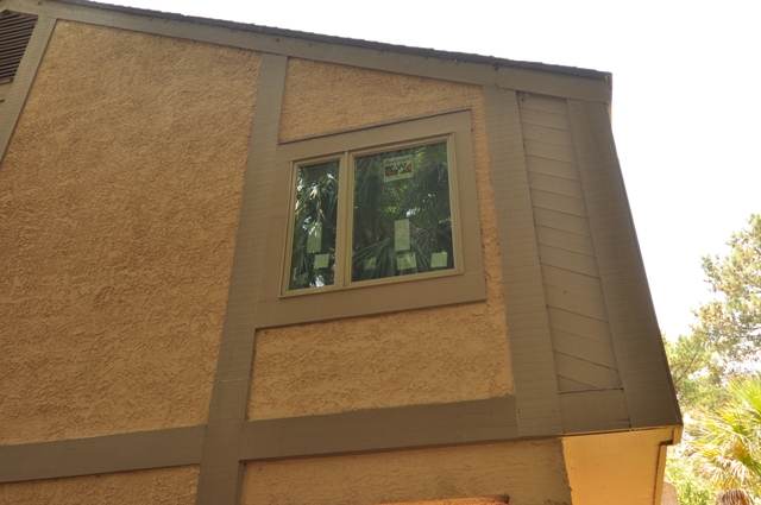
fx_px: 760
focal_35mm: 36
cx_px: 380
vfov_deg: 36.8
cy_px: 252
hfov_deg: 53.2
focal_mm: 24
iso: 200
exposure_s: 1/100
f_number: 6.3
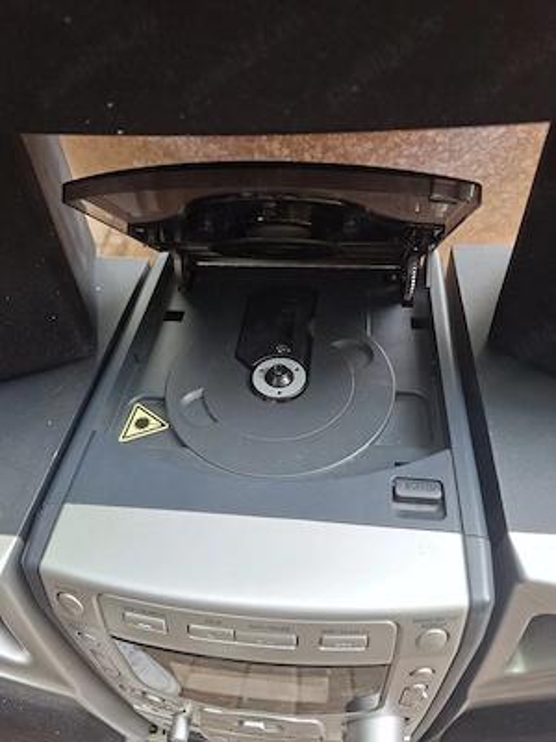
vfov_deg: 73.9
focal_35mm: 23
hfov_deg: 58.9
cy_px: 371
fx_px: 493
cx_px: 278
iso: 320
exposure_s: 1/100
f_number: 1.8
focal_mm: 5.54
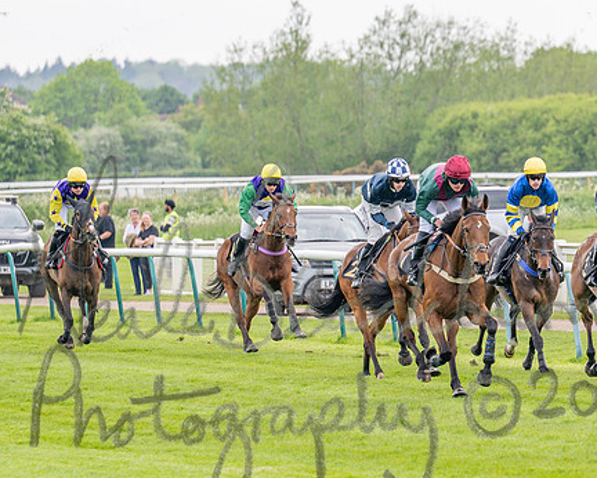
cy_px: 323
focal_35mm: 463
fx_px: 8184
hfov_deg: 4.2
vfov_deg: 3.3
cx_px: 542
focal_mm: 175
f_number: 4
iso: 400
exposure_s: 1/1000
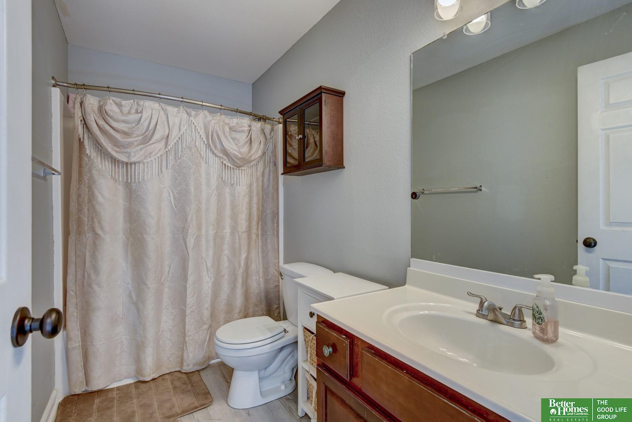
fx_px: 421
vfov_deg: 53.2
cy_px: 211
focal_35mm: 24
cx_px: 316
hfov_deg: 73.7
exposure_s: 1/5
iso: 400
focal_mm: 24
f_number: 8
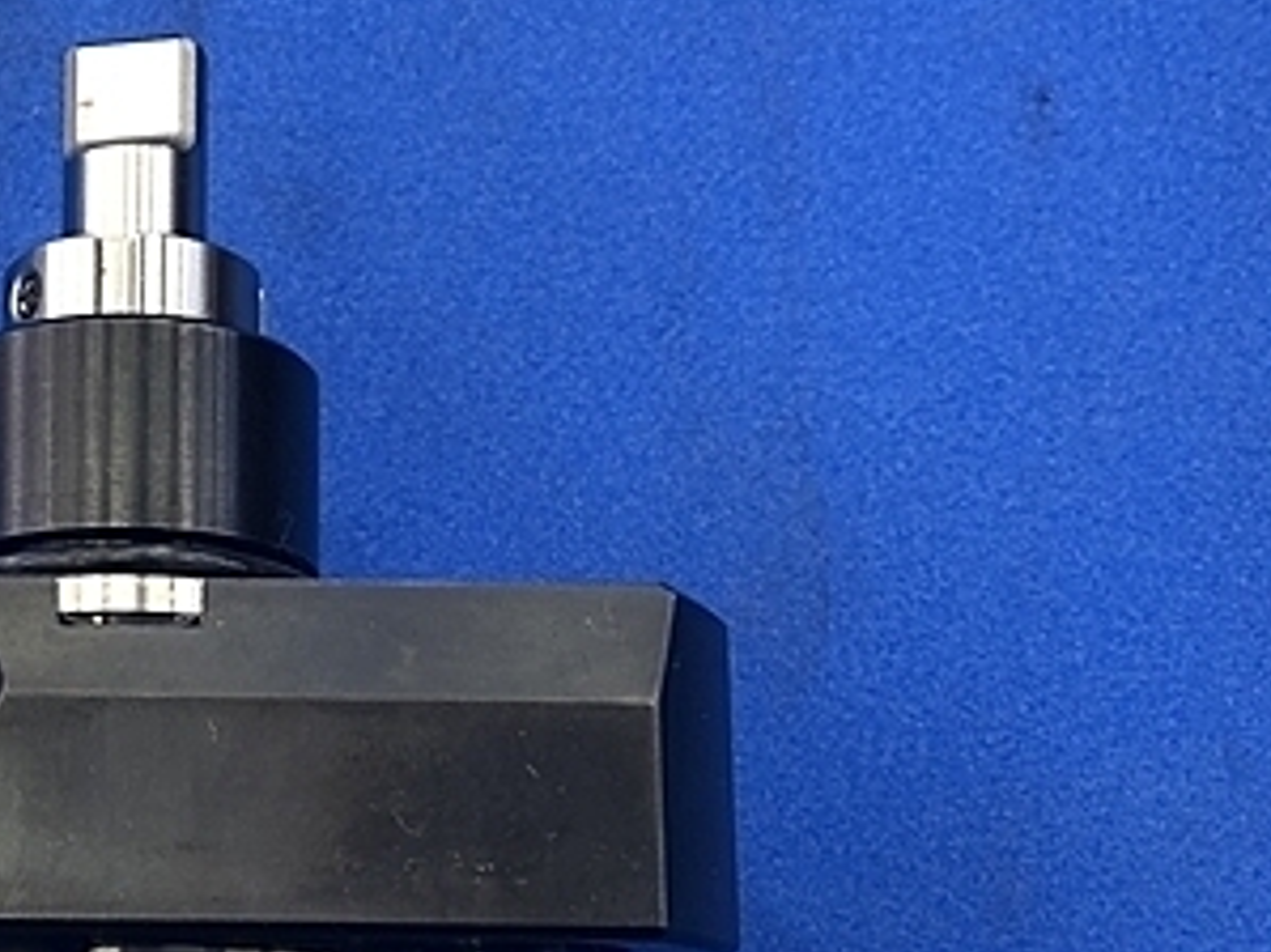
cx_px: 196
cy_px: 744
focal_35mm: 60
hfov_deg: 31.1
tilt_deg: -79.9
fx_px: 2202
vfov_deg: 24.1
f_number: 1.8
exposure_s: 1/20
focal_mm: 3.99
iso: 40
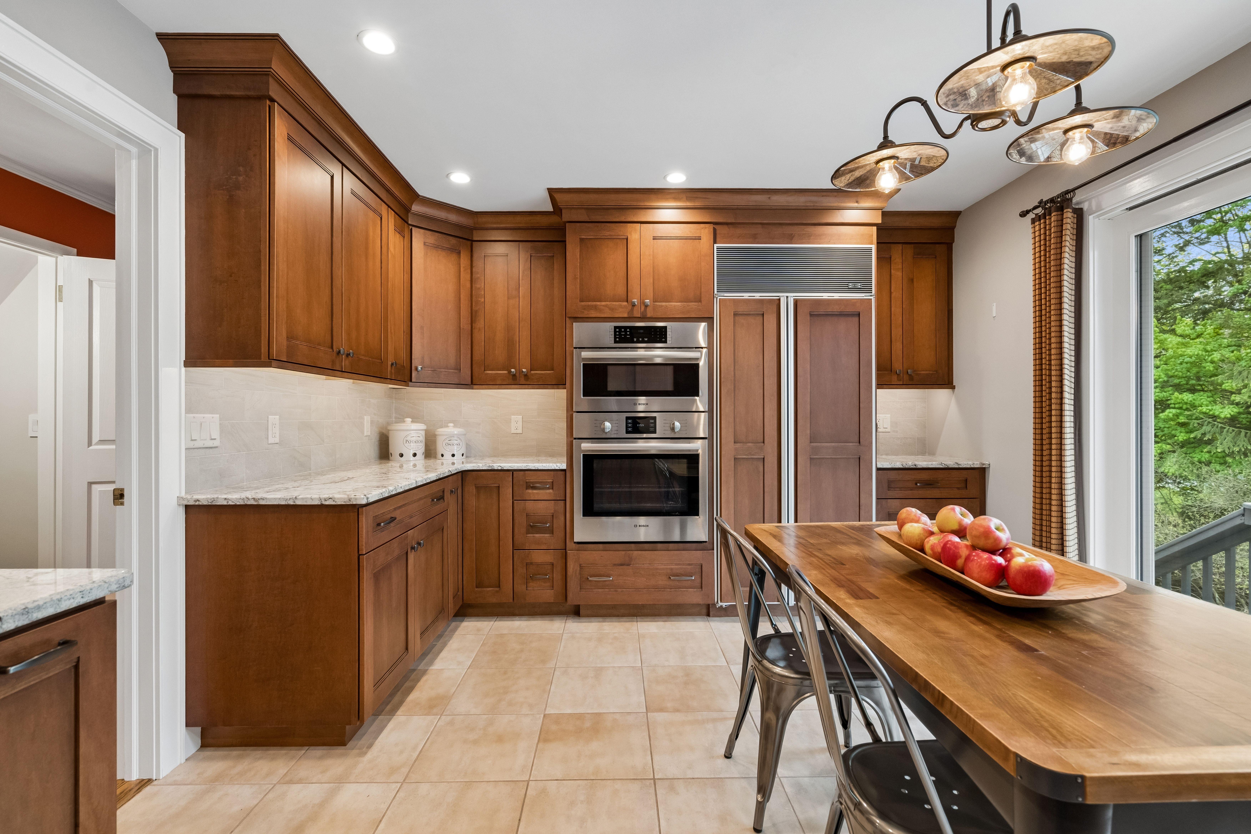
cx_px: 626
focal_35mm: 16
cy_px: 417
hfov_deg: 96.7
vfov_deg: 73.7
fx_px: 556
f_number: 8
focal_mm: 16
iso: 2000
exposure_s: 1/50
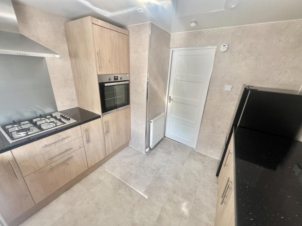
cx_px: 151
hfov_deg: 106.2
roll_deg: -1.7
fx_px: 113
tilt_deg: -18.9
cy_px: 113
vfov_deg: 89.9
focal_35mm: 13
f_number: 1.8
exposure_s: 1/99
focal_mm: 1.57
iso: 50
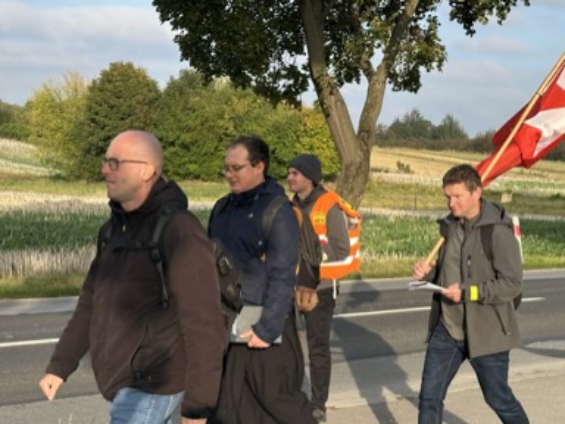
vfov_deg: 24.4
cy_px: 244
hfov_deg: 32.1
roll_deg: -0.6
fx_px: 979
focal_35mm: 60
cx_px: 316
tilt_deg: -6.2
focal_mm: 6.86
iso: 64
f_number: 1.78
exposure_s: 1/1323
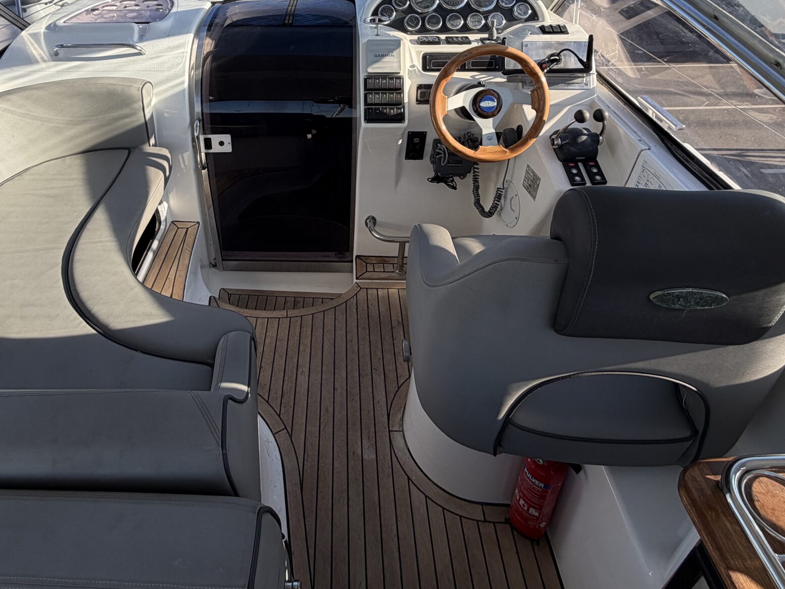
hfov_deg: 73.2
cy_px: 149
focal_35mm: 23
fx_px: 522
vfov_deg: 56.1
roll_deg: +1.7
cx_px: 319
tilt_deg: -26.9
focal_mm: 2.22
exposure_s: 1/625
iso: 40
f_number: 2.2
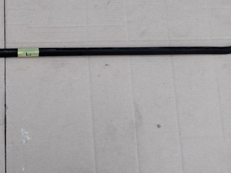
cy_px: 57
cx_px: 29
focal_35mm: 46
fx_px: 307
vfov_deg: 31.2
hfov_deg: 38.8
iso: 800
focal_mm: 5.31
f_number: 1.7
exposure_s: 1/17
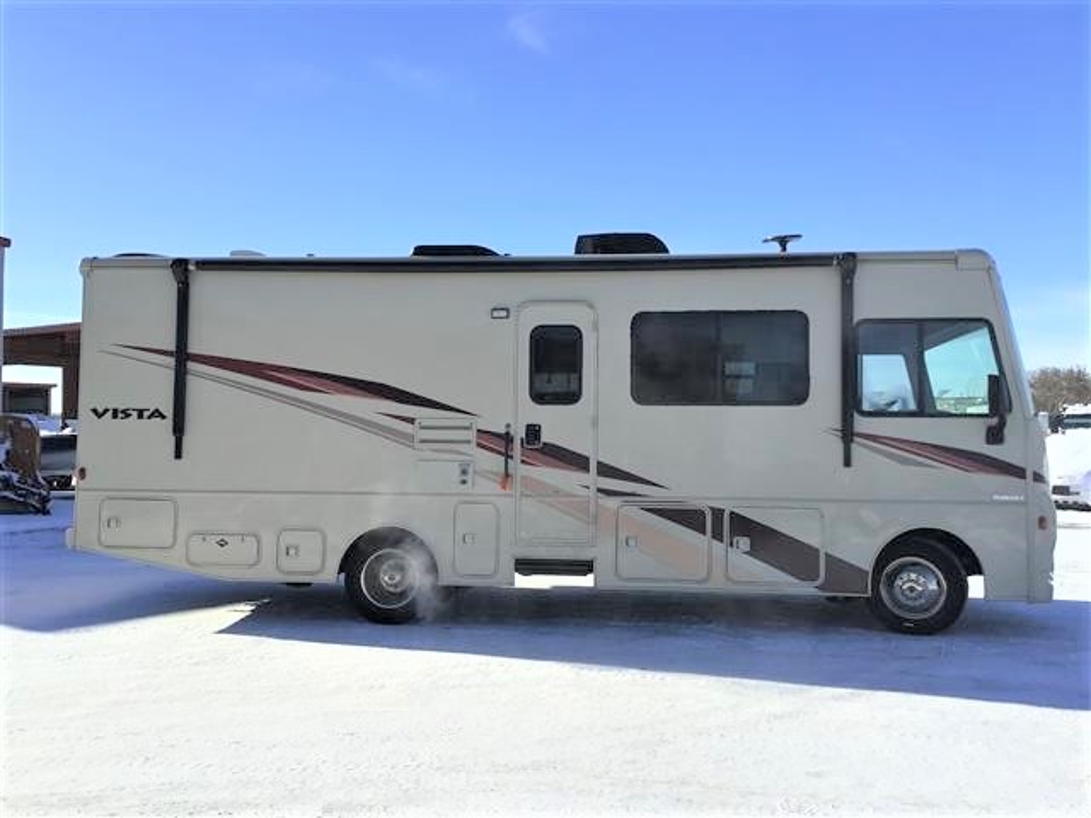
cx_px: 546
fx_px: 977
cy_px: 409
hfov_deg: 58.4
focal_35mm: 31
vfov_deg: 45.4
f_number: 2.4
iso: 25
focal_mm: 3.3
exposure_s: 1/1988
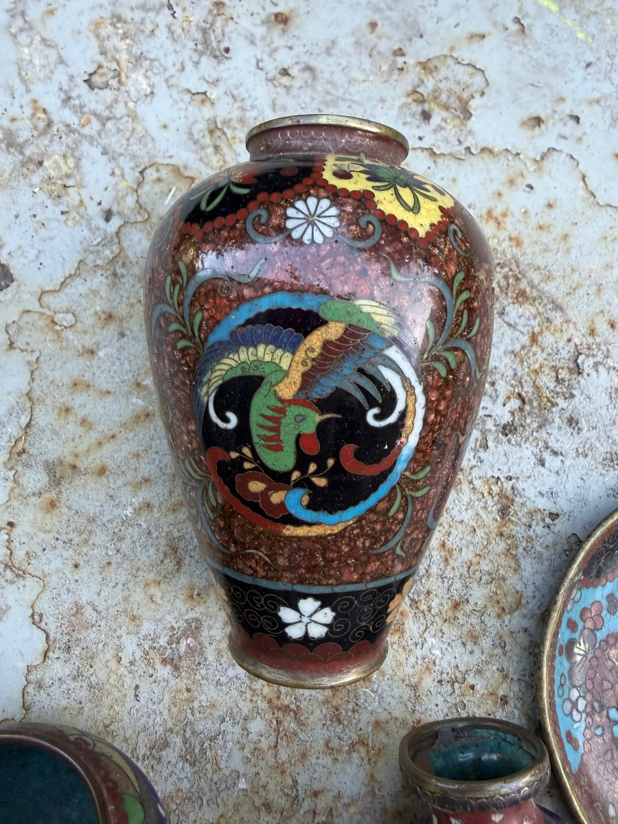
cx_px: 309
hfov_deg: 56.8
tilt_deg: -74.4
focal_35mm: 24
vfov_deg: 71.6
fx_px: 571
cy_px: 412
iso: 200
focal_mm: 2.22
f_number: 2.2
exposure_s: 1/121
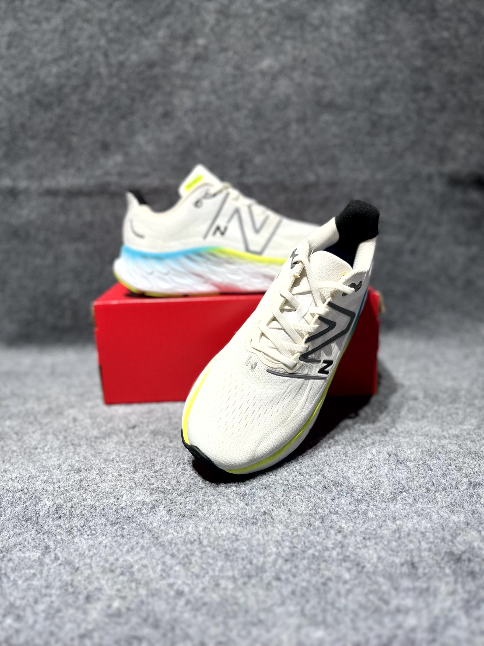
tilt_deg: -14.8
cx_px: 242
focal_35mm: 26
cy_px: 323
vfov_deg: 67.3
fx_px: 485
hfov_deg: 53.1
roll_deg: +1.9
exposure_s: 1/138
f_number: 1.6
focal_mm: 5.1
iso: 32
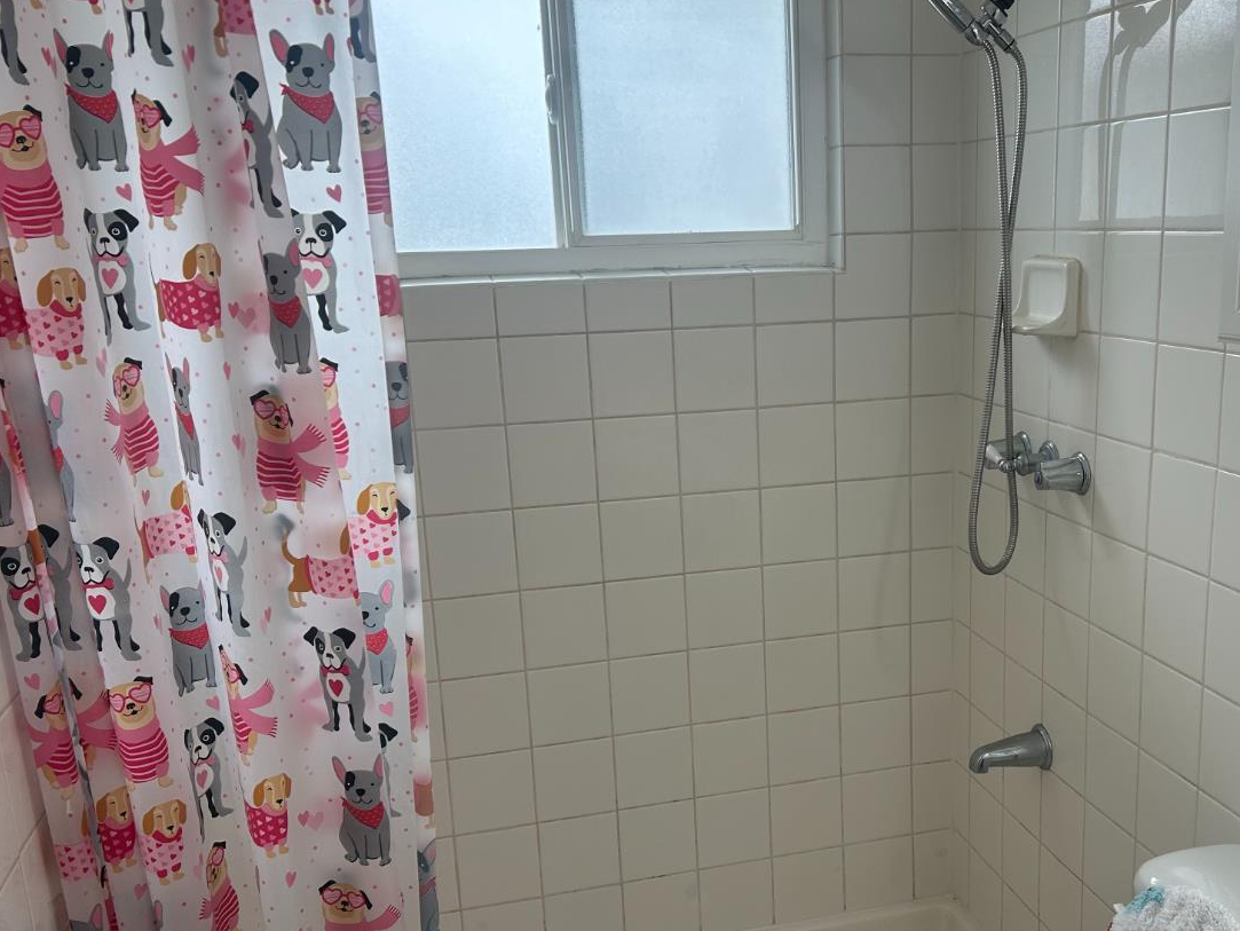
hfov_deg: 50.8
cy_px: 557
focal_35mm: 36
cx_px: 781
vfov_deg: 39.5
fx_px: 1290
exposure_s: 1/161
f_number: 1.5
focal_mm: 5.7
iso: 40
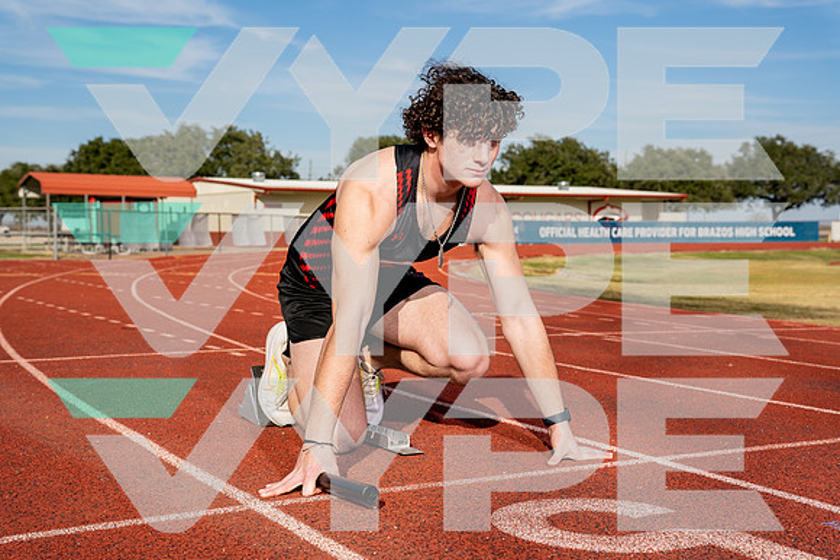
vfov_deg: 28.1
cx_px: 420
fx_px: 1120
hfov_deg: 41.1
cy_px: 280
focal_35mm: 48
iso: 100
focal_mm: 48
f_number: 6.3
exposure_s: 1/640
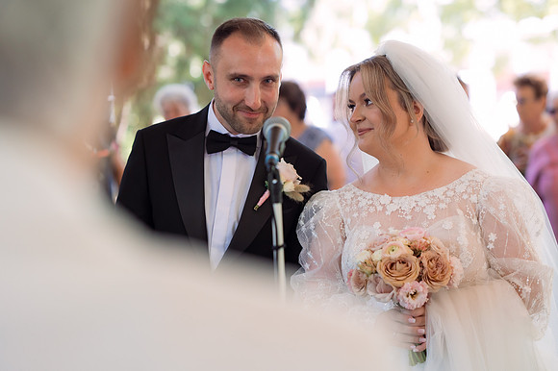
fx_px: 1317
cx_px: 279
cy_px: 186
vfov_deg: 16.1
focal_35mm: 85
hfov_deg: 23.9
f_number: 2.8
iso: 1250
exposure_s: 1/400
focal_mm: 85
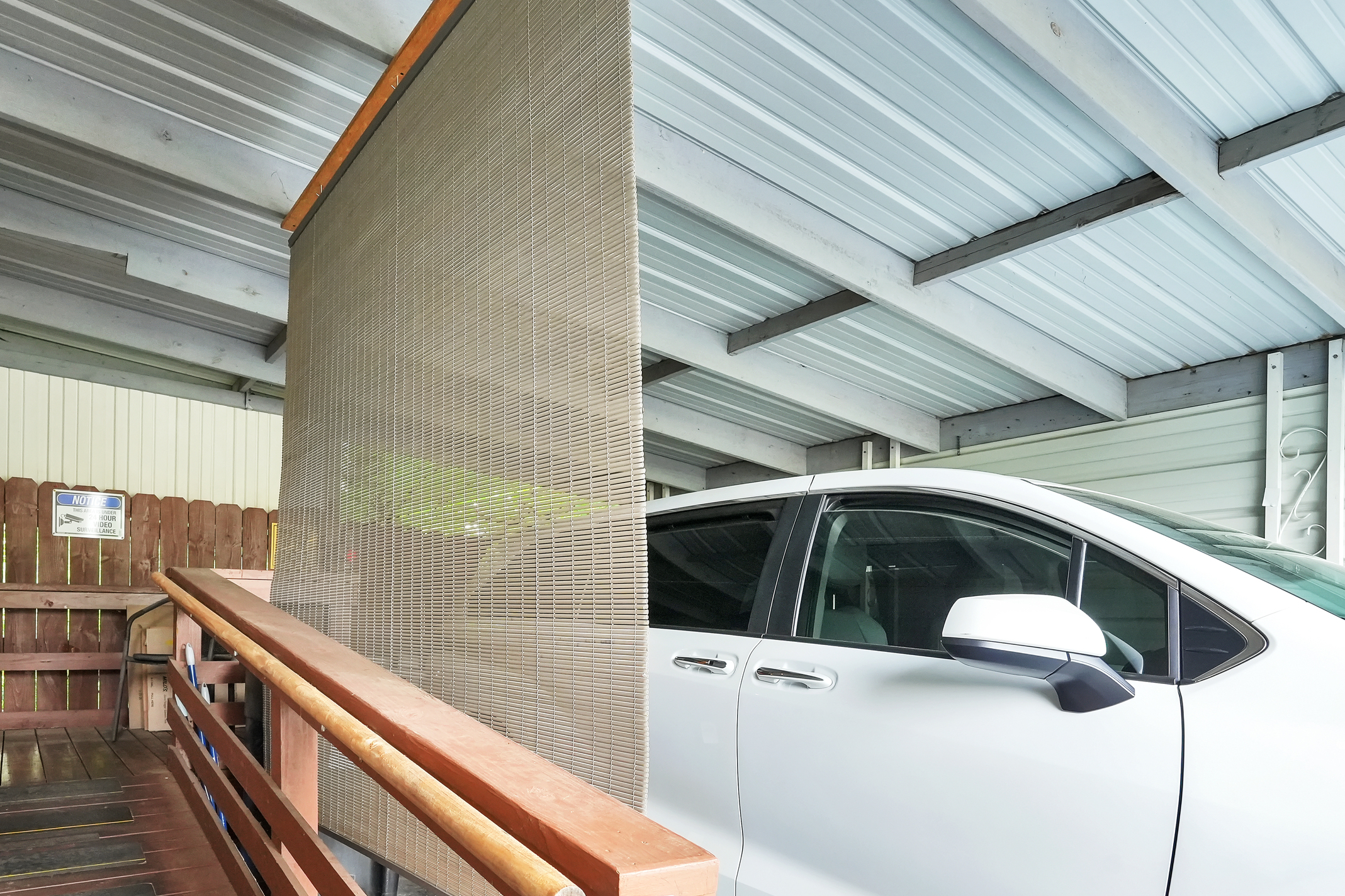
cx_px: 526
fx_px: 859
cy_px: 633
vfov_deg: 53.4
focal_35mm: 23
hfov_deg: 75.1
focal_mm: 16
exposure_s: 1/30
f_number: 8
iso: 2500
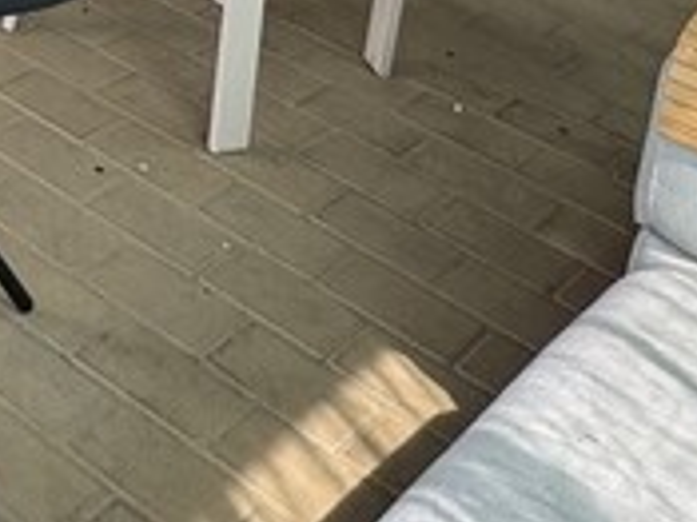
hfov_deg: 21.5
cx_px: -215
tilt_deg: -7.3
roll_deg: -5.1
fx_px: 1650
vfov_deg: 14.1
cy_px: -622
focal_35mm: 82
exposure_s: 1/99
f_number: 2.2
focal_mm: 2.22
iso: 50
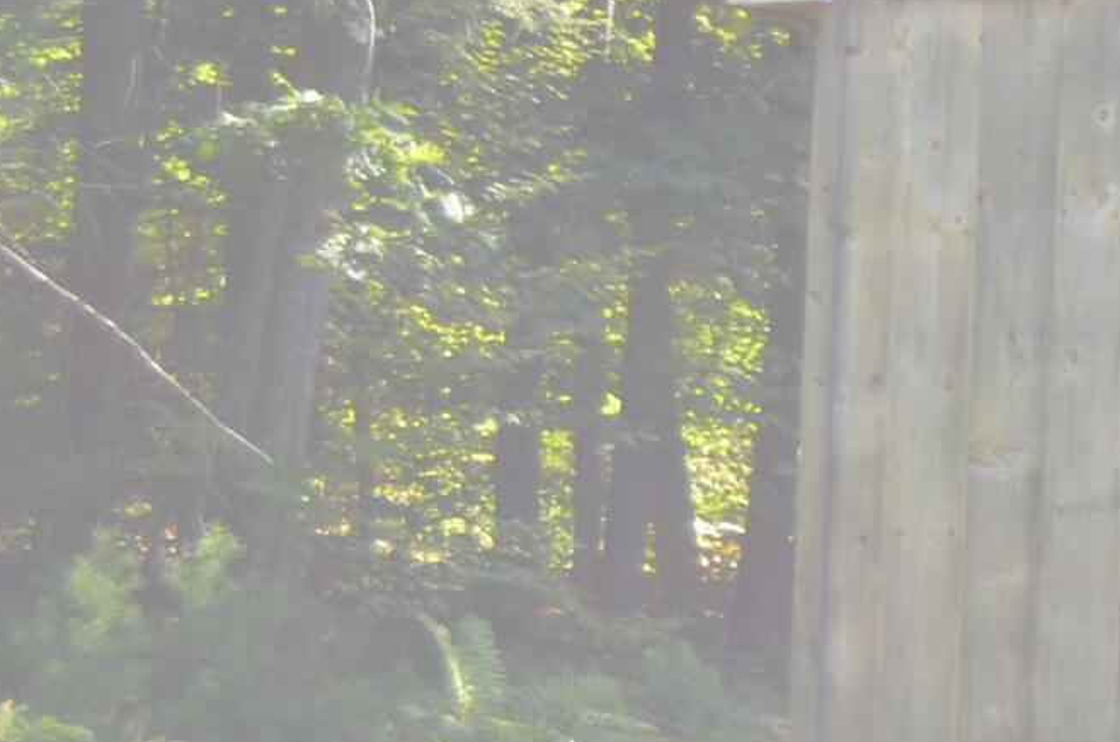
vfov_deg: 6.2
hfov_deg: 8.7
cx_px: 2514
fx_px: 6800
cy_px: 294
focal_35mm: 219
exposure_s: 1/125
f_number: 5.6
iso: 250
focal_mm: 32
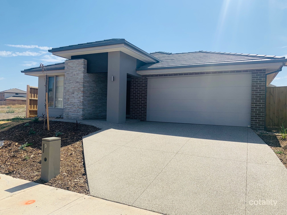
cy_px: 108
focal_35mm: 26
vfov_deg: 53.1
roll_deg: -2.0
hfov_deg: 67.3
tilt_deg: +0.9
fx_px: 216
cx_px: 144
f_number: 1.8
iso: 25
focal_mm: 4.25
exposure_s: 1/3086
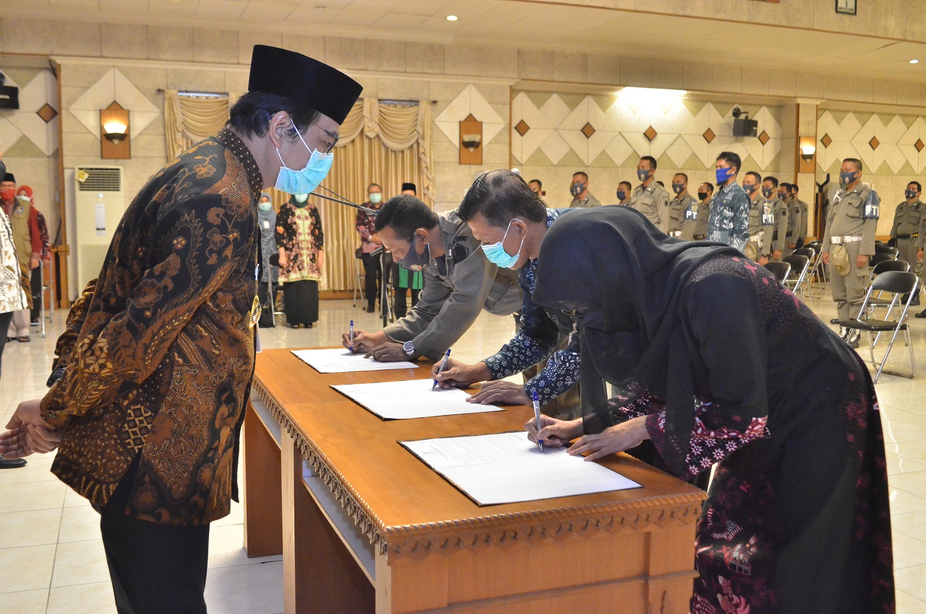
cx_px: 463
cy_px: 307
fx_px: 924
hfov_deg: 53.2
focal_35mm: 36
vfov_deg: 36.7
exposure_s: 1/80
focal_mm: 24
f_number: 5.6
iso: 3200
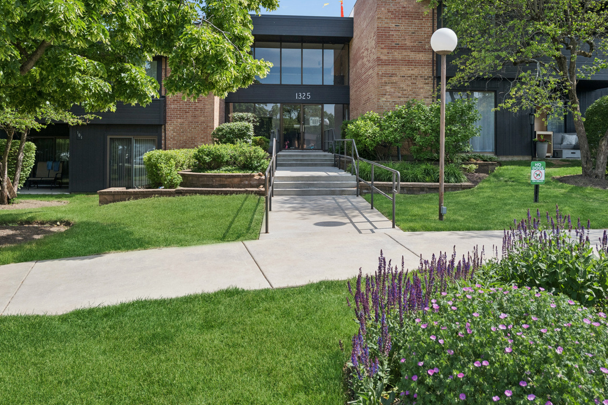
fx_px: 473
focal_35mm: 28
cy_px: 142
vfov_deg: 45.8
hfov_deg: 65.3
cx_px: 339
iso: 400
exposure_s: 1/500
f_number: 8
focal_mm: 20
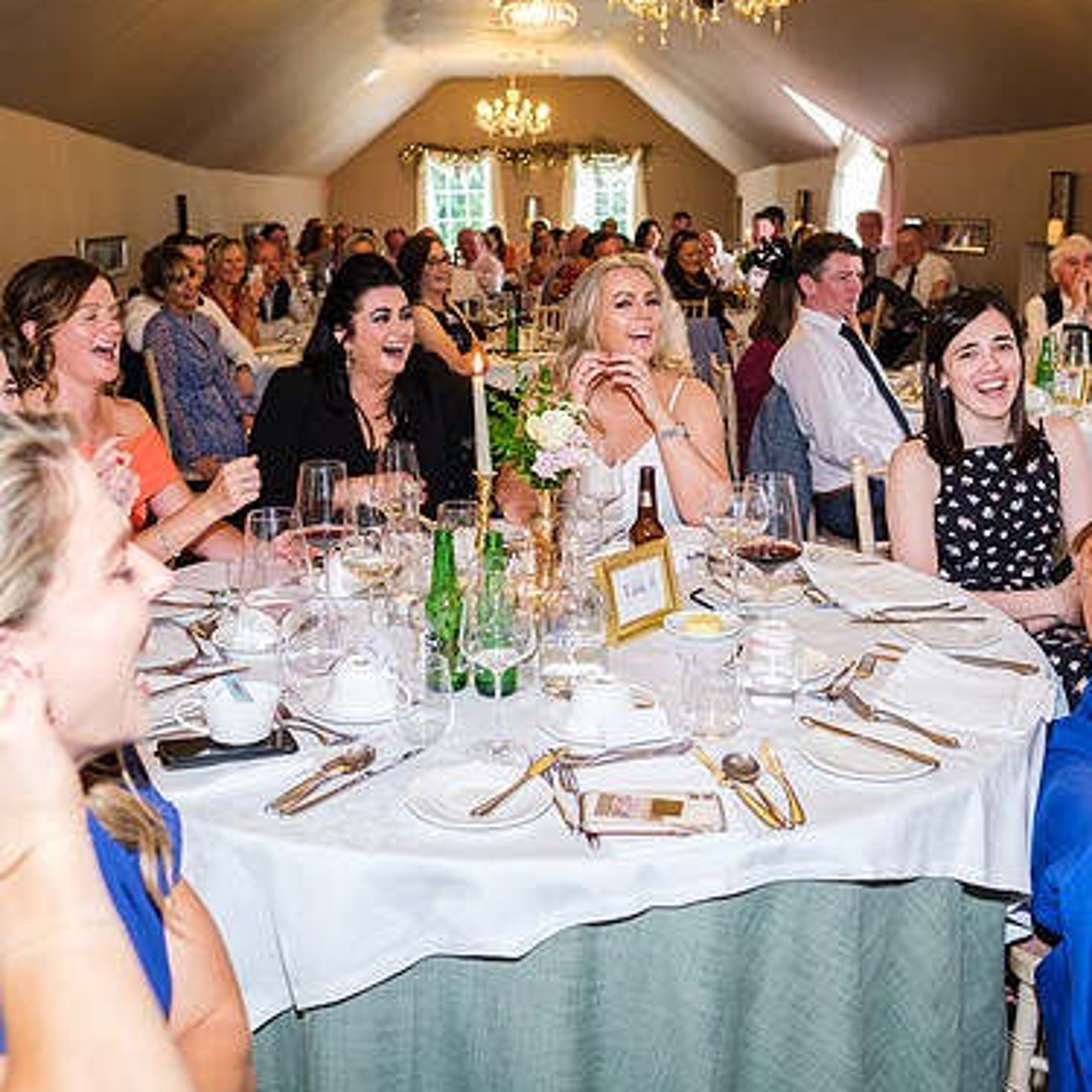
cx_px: 543
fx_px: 1285
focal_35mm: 36
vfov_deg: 45.9
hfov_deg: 46.0
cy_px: 466
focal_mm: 16
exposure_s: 1/160
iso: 1250
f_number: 2.2
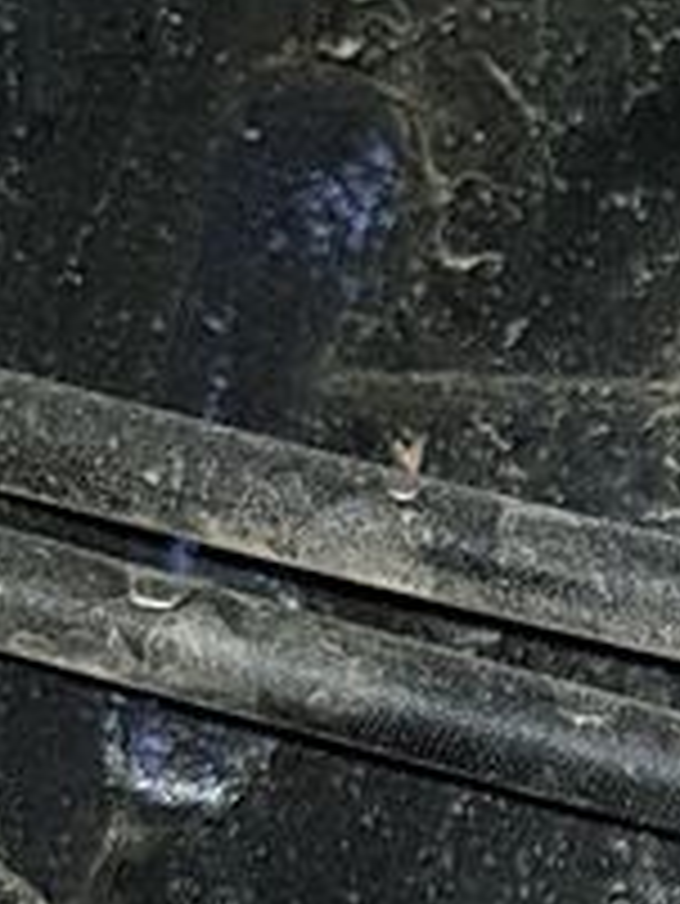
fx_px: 4055
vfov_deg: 12.4
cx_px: 1797
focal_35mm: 155
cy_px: 1129
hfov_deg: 8.5
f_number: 1.7
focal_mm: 4.2
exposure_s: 1/50
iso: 80
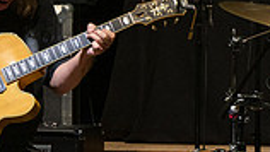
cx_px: 215
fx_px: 10506
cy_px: 62
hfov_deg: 1.5
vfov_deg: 0.8
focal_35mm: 1467
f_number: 5.6
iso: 2000
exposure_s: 1/250
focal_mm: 382
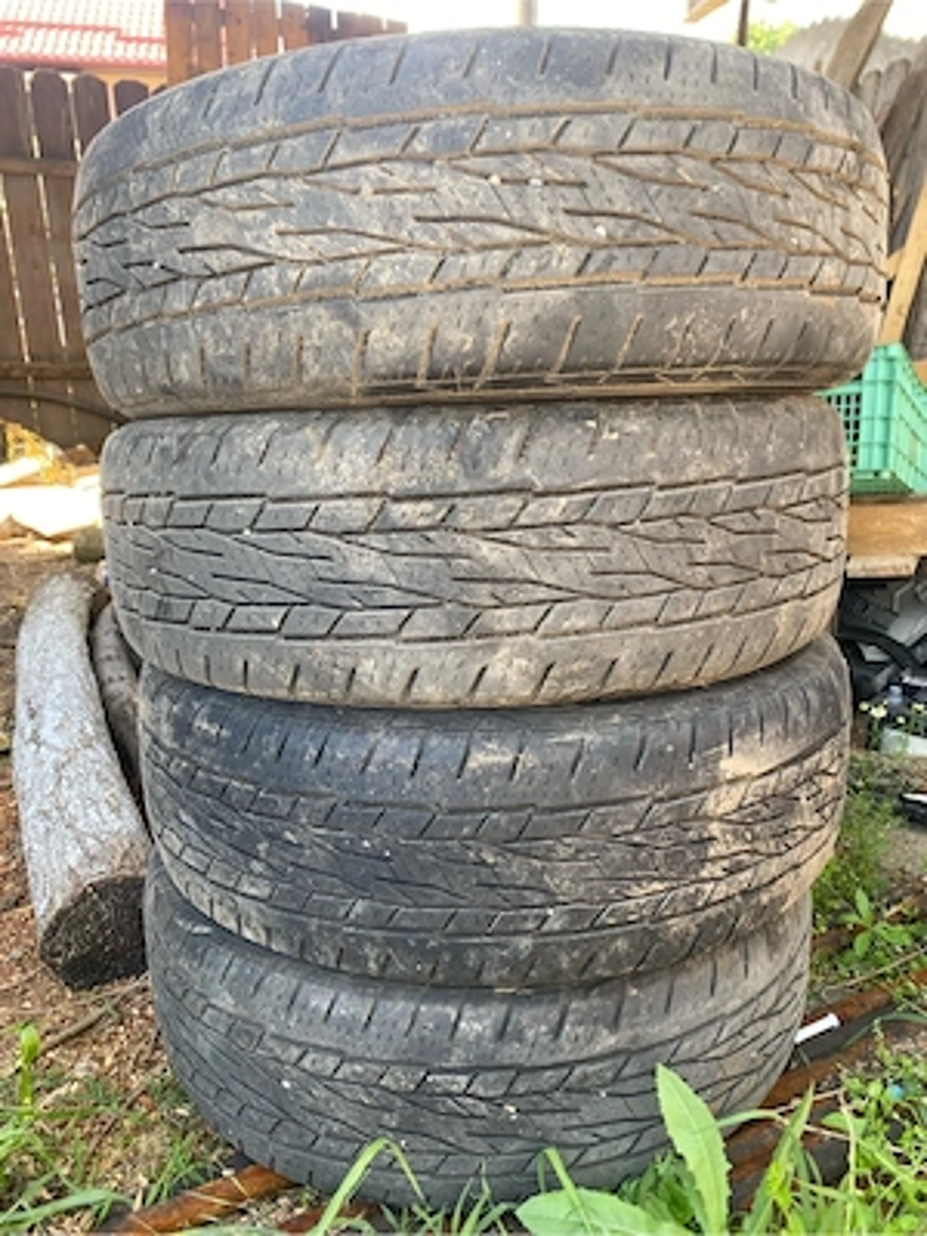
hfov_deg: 53.1
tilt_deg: -18.0
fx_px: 928
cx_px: 464
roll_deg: +0.2
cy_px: 618
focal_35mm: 26
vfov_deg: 67.3
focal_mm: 4.25
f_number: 1.8
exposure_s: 1/122
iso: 40
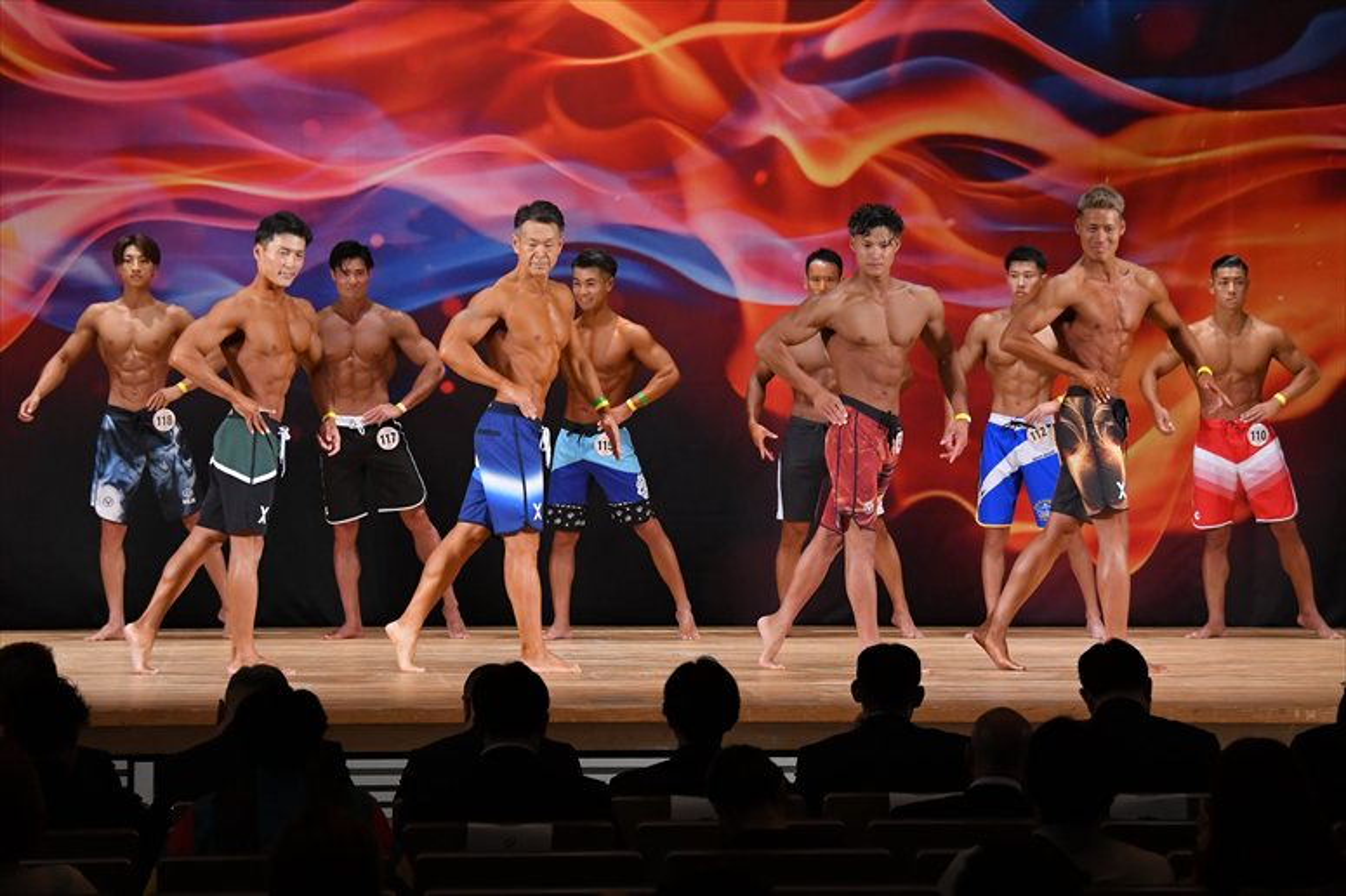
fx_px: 5157
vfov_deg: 9.9
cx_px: 673
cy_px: 448
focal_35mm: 138
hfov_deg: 14.9
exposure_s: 1/400
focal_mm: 92
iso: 3200
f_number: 5.6
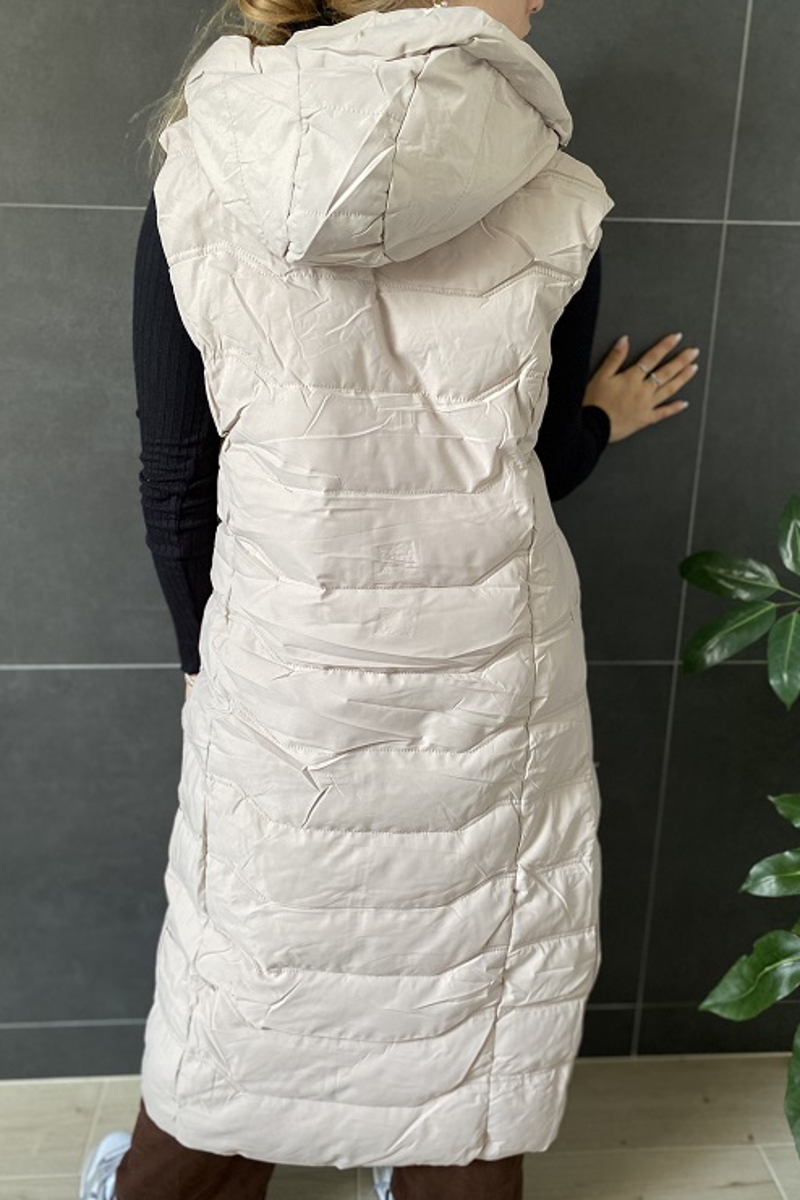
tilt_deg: -16.9
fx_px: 933
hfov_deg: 46.4
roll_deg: -0.8
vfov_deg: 65.5
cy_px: 600
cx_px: 378
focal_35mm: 28
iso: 200
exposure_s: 1/60
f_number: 1.8
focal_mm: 4.25
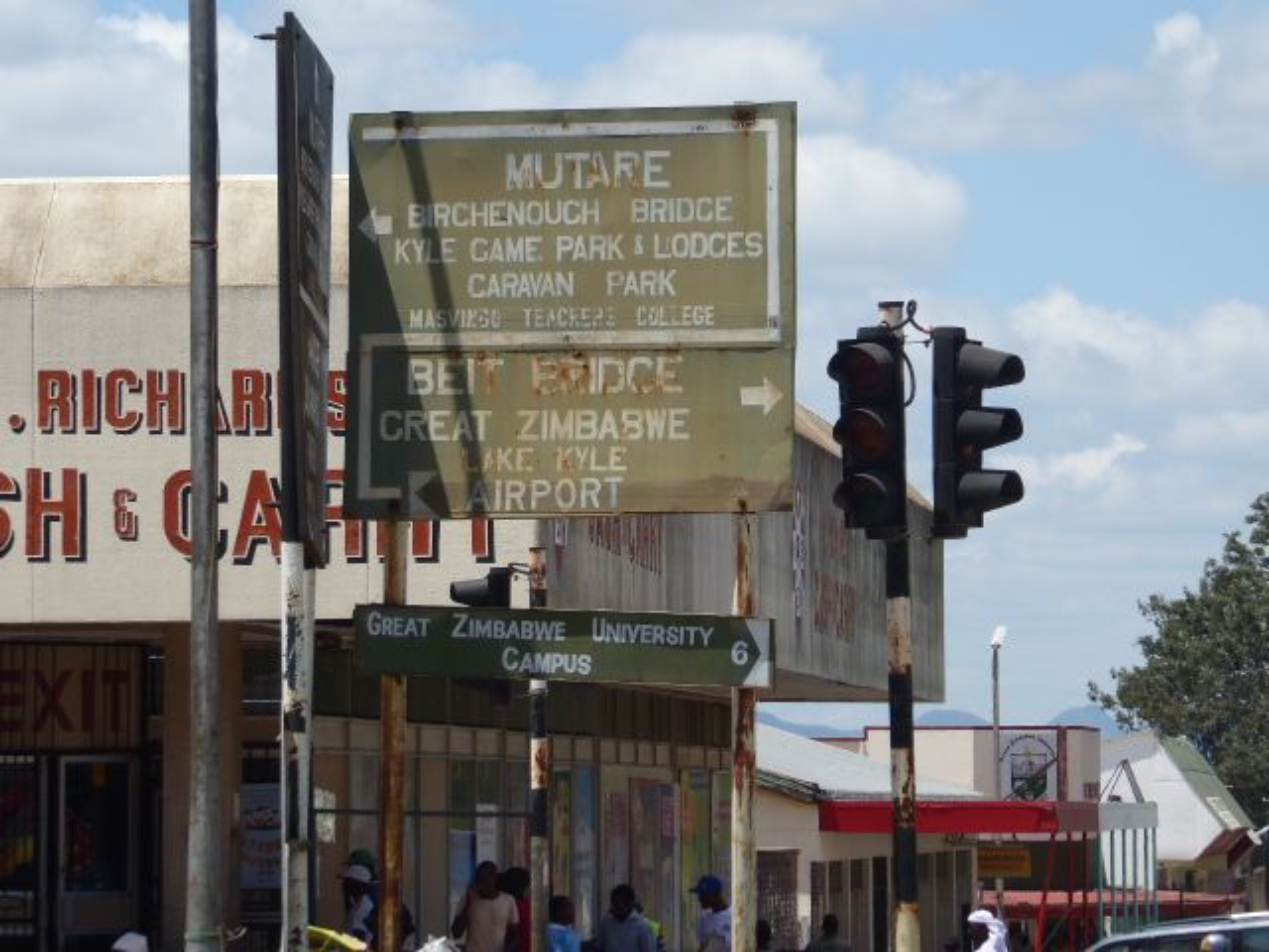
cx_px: 634
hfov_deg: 8.9
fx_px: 8138
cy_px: 476
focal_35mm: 222
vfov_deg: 6.7
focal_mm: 35.8
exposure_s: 1/400
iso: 80
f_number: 5.6
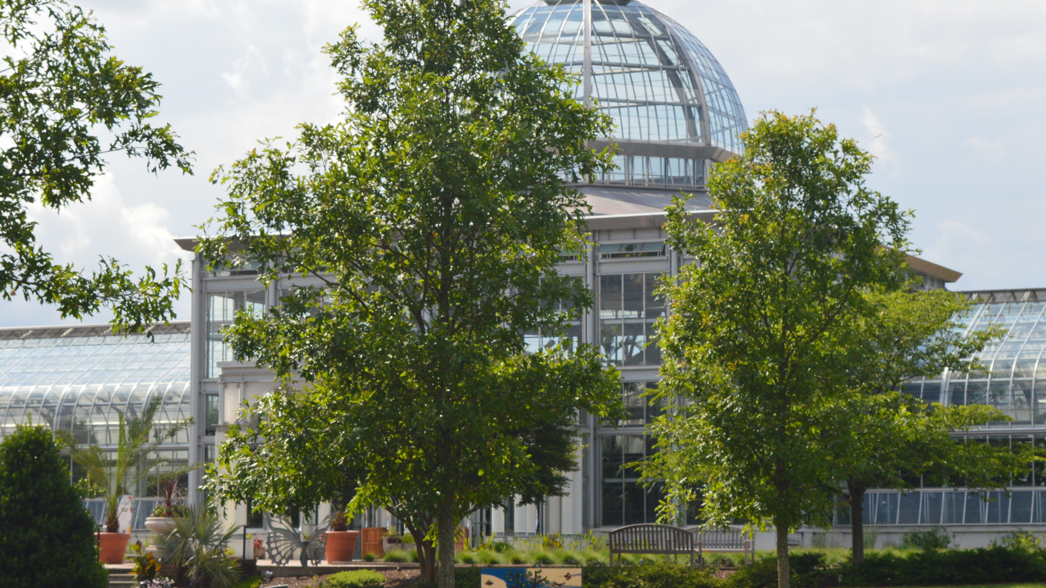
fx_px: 2874
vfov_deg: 11.7
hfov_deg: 20.6
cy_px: 266
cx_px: 484
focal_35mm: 104
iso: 400
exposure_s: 1/500
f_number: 11
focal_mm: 55
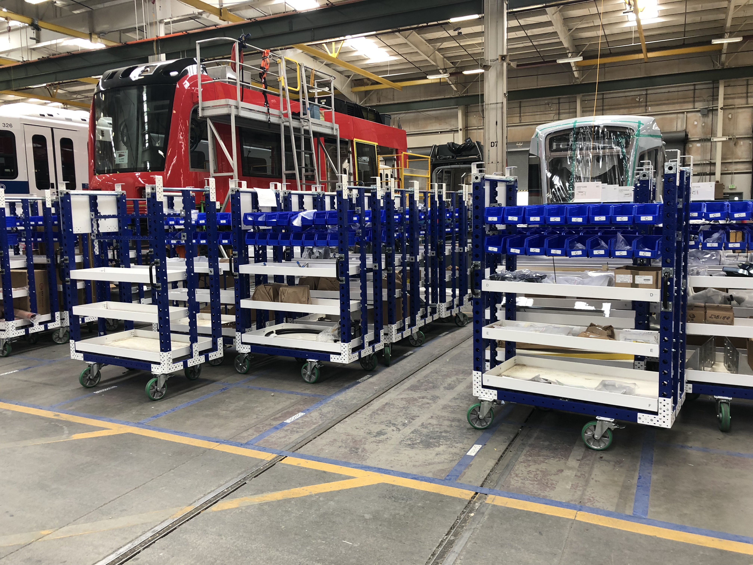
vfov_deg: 49.7
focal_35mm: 28
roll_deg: +1.5
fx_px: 609
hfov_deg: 63.4
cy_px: 282
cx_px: 376
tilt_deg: -6.3
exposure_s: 1/30
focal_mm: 4
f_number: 1.8
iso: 25
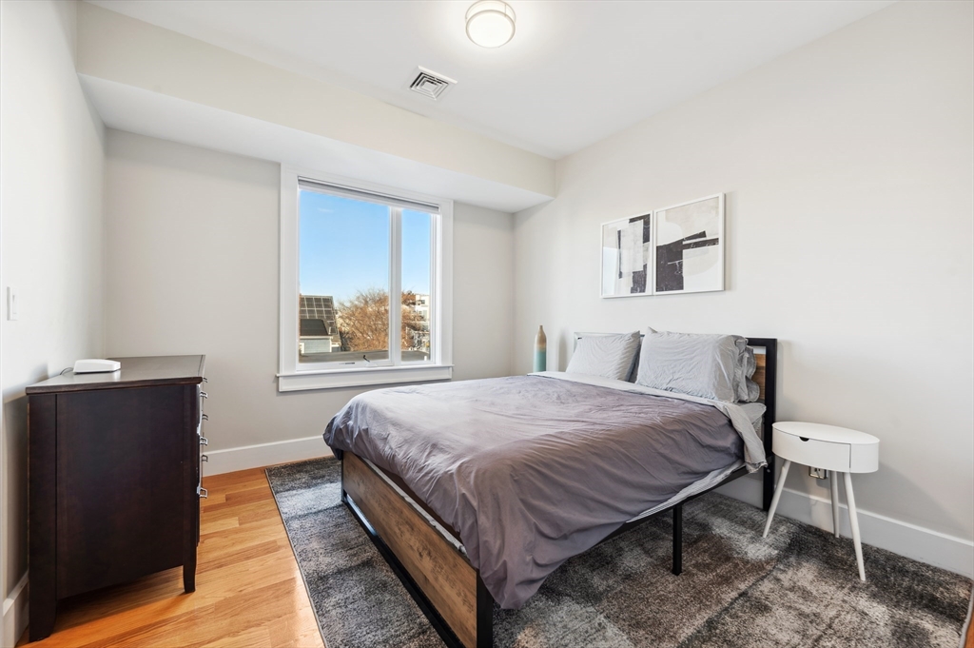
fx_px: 378
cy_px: 324
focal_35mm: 14
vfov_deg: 81.1
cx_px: 487
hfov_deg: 104.3
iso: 100
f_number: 8
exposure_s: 1/3.33
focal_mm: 14
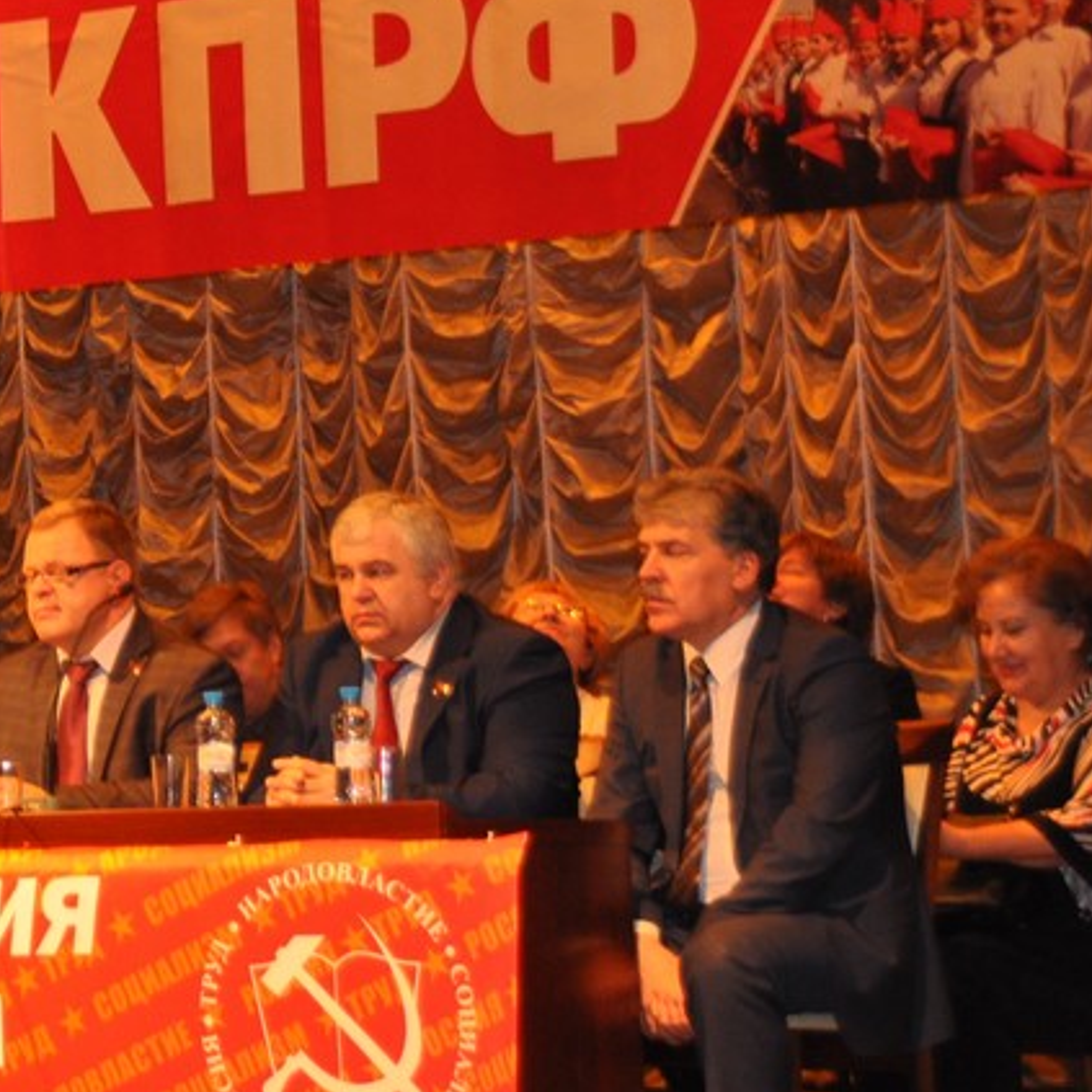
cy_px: 312
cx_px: -387
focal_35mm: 181
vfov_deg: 9.6
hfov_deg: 9.5
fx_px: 6460
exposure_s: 1/60
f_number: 4.8
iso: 800
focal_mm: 52
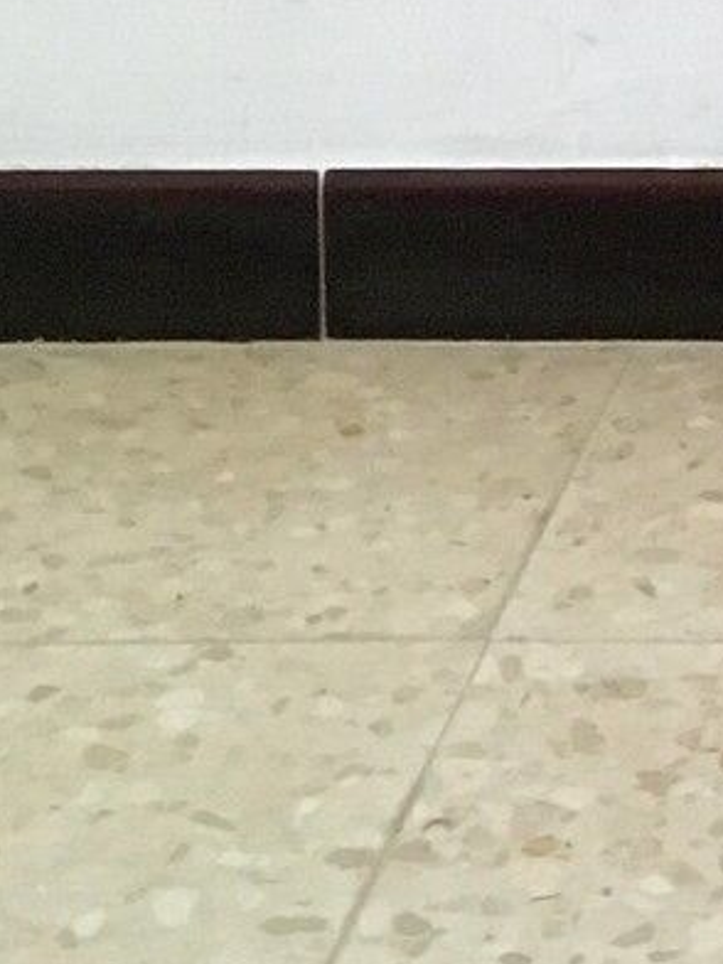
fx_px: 4122
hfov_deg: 9.2
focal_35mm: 148
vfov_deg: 11.8
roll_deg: +1.1
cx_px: 1598
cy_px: -1043
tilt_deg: -6.0
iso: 160
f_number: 2.2
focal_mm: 4.15
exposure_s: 1/33
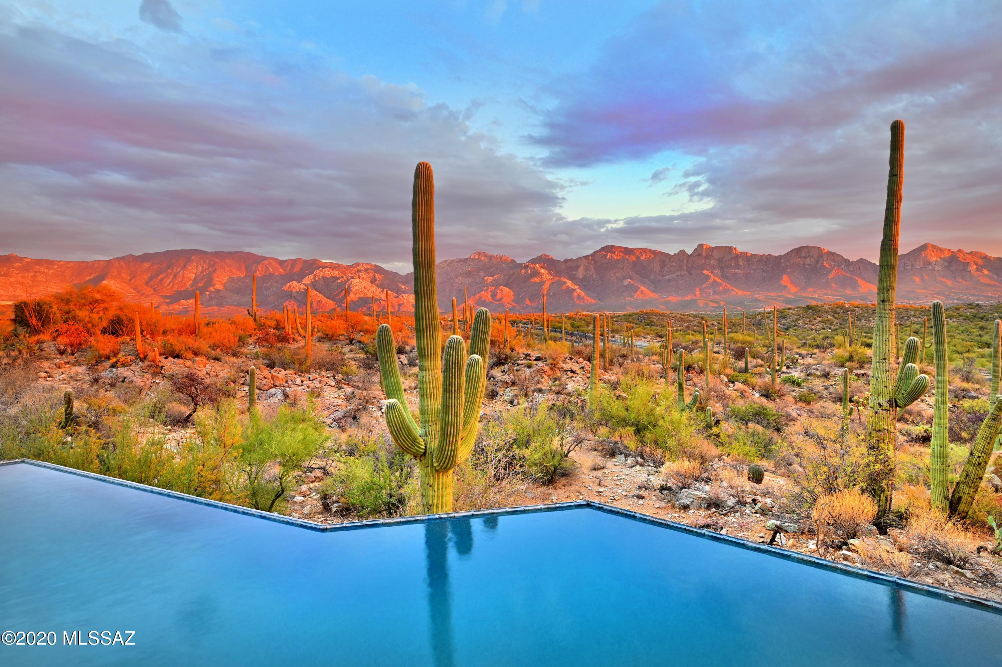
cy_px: 334
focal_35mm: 20
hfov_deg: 84.0
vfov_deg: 61.9
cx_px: 501
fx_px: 556
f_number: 9
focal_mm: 20
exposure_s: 1/5
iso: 100
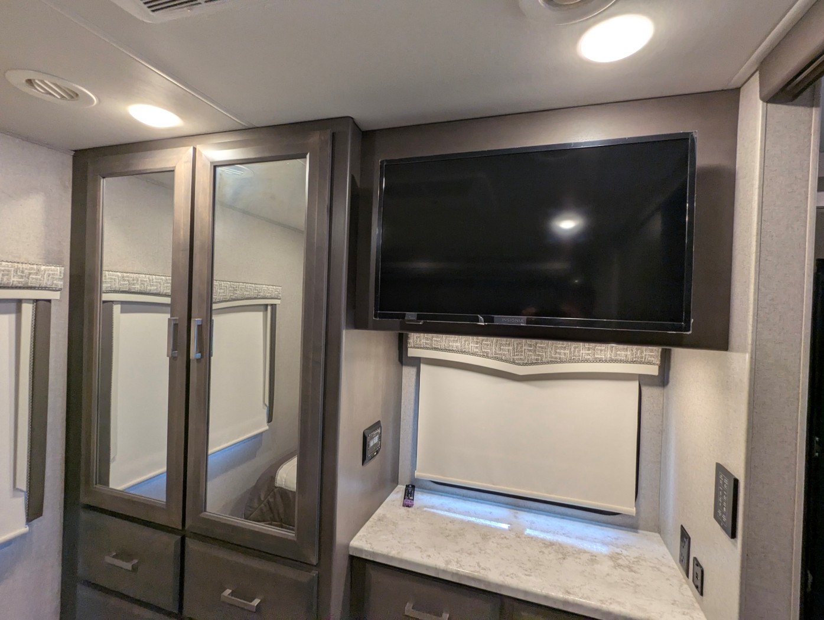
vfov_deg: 78.2
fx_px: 381
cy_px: 310
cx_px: 412
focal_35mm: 16
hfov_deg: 94.4
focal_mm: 2.35
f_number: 2.2
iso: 119
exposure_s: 1/68
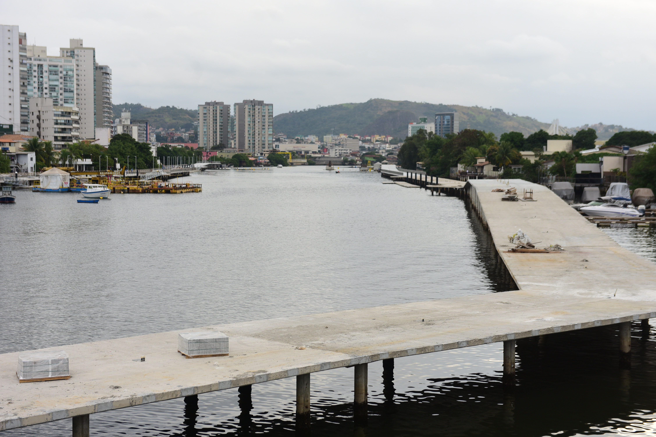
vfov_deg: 22.6
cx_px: 328
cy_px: 218
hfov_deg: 33.4
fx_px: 1093
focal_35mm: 60
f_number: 5.6
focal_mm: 60
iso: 320
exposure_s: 1/320
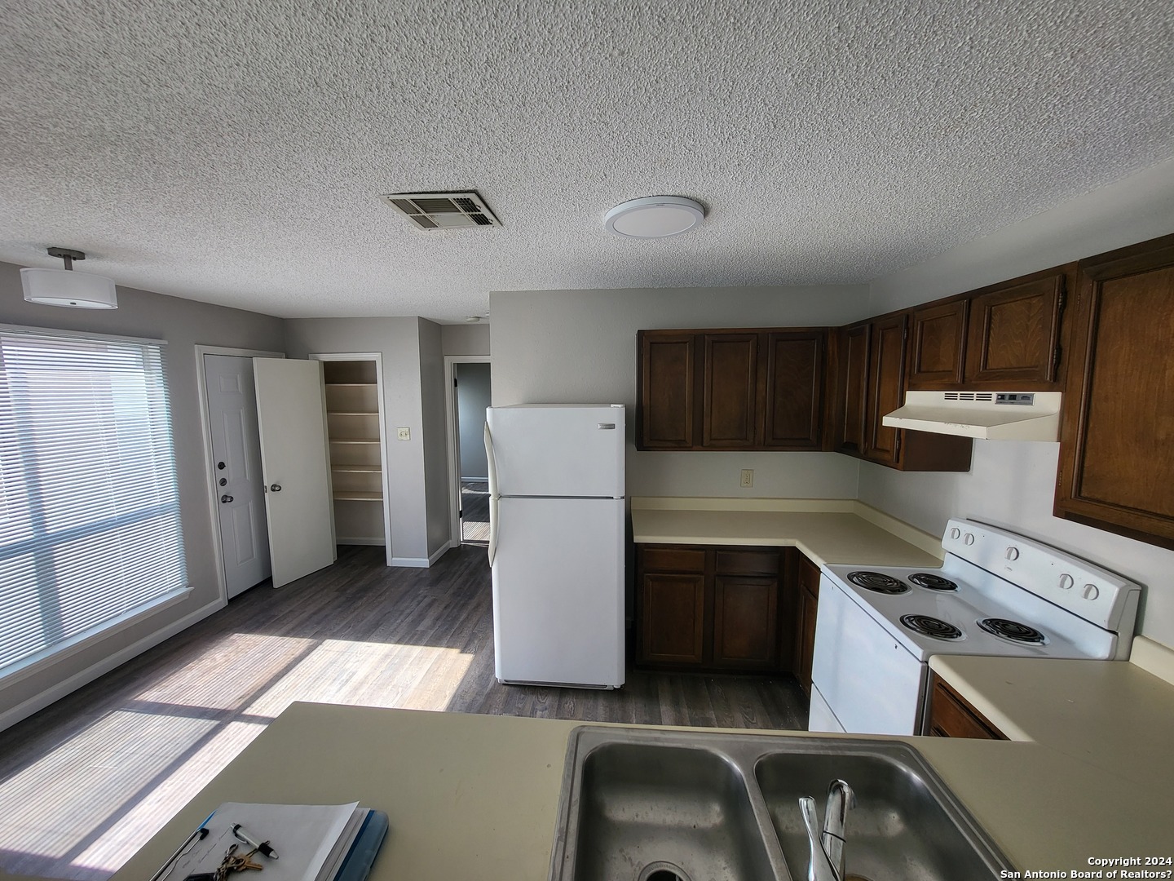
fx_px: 441
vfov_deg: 89.9
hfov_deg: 106.2
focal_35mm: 13
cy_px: 440
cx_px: 587
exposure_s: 1/120
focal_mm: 1.74
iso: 40
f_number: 2.2
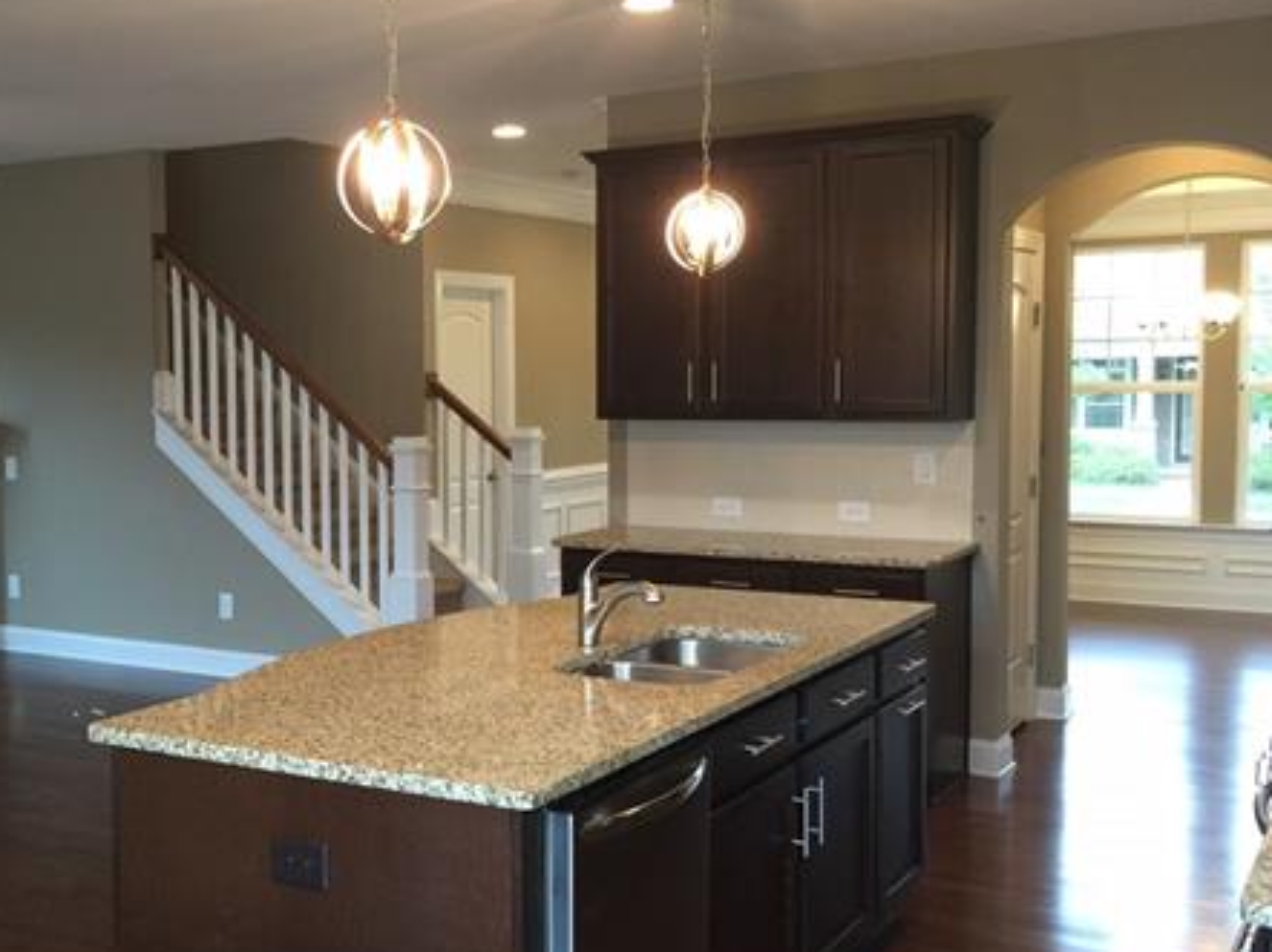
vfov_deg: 34.3
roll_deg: +0.0
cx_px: 400
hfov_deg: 44.0
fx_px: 1542
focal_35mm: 42
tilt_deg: -4.0
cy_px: 486
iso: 40
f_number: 2.2
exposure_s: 1/15
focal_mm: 4.15
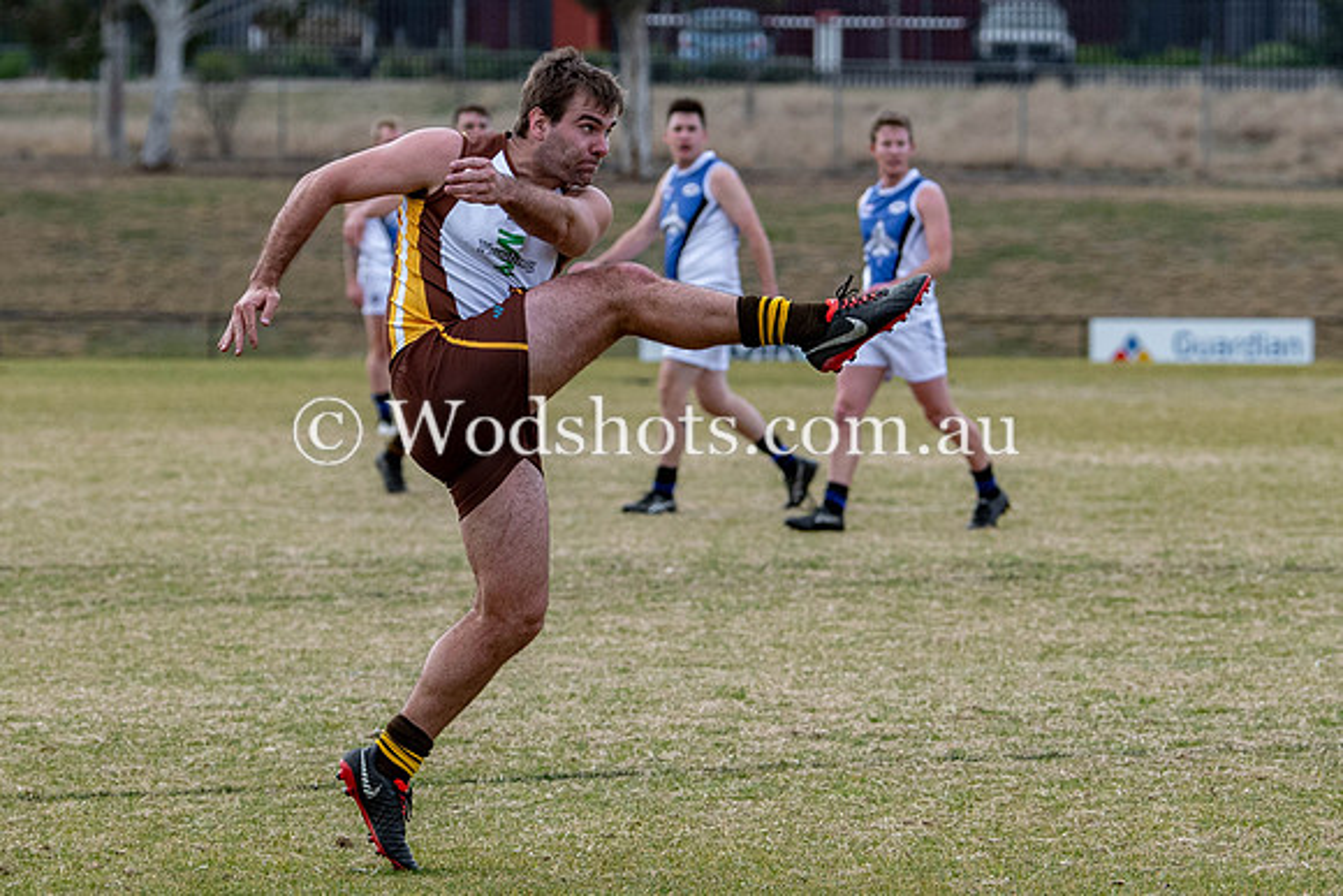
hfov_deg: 6.0
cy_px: 333
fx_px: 12777
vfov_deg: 4.0
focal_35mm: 342
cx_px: 569
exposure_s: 1/1600
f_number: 3.5
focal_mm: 112
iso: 450
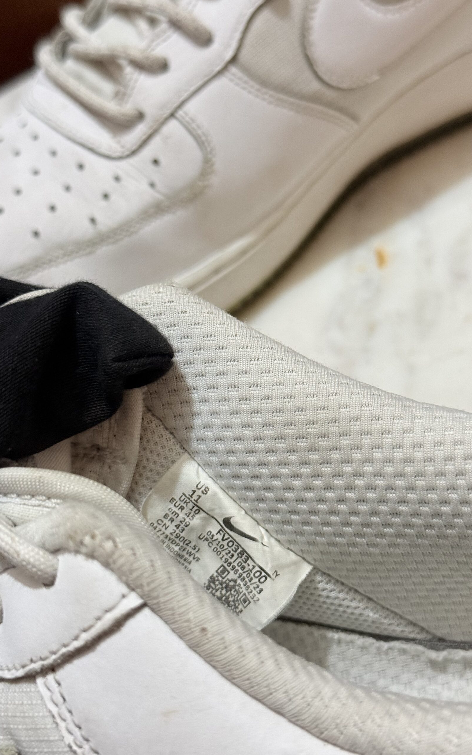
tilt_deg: -47.4
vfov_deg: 39.6
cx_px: 264
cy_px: 378
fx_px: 1050
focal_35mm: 51
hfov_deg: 25.3
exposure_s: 1/50
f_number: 1.78
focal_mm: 6.76
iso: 250
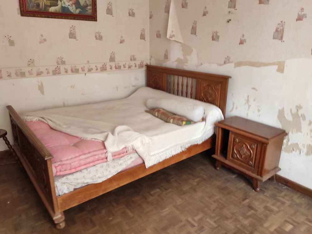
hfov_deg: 67.3
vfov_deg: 53.1
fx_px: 234
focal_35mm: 26
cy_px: 117
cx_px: 156
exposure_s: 1/50
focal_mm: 4.77
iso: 899
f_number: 1.75
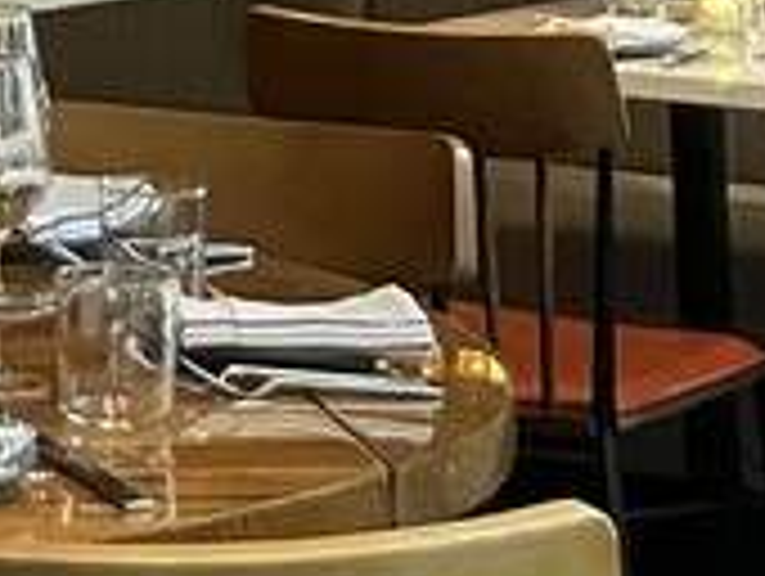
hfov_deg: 10.5
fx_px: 4050
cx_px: -256
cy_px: -1354
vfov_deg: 7.0
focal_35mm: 183
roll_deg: +0.2
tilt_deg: +10.9
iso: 640
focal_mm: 5.1
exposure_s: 1/30
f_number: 1.6
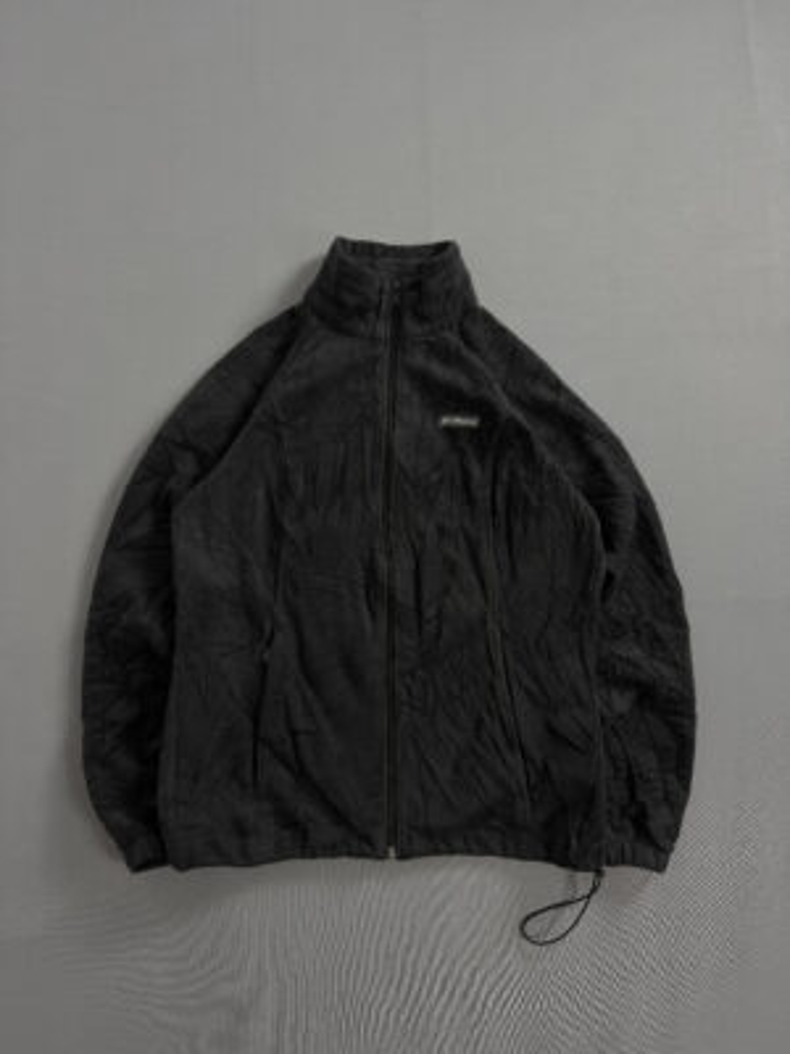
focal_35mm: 24
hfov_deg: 56.8
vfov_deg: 71.6
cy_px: 527
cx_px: 395
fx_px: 730
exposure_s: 1/60
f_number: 1.78
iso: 125
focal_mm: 6.76
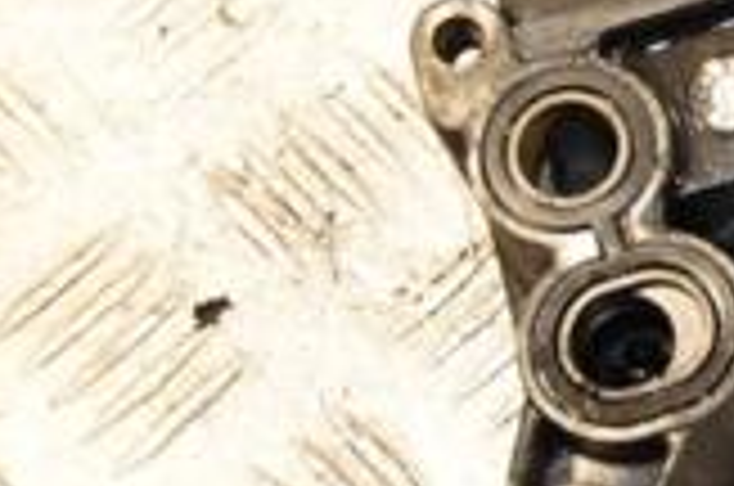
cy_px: -81
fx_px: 3154
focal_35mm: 155
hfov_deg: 12.1
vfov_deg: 8.7
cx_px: 1342
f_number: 5.6
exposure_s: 1/200
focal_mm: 28
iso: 800
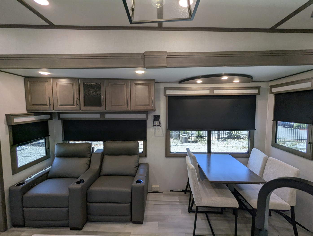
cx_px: 156
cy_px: 118
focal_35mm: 16
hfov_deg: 94.4
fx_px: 145
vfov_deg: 78.2
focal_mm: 2.35
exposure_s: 1/145
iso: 83
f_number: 2.2
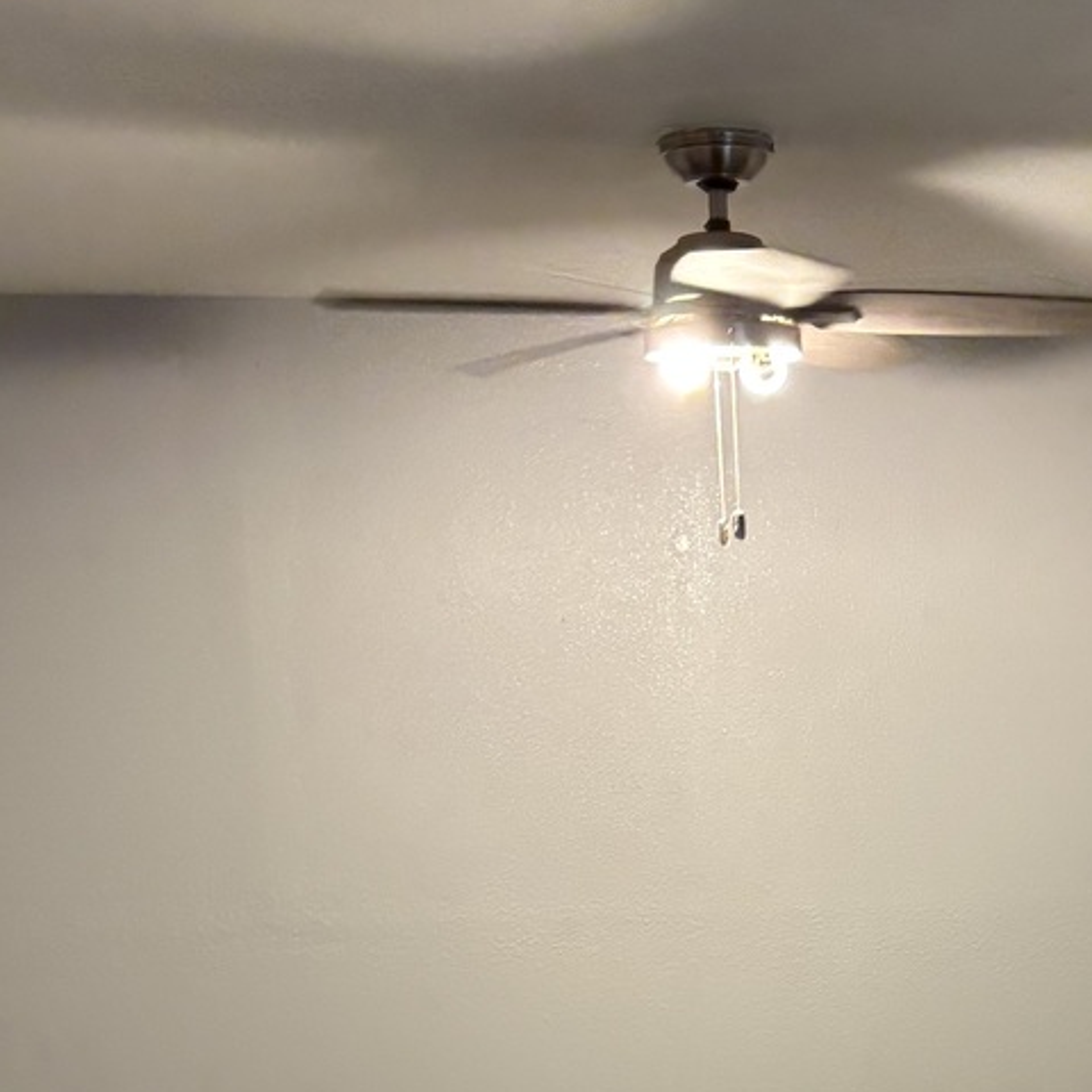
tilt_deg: -9.2
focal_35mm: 69
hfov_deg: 24.4
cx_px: 951
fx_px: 2463
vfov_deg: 23.3
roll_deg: -1.4
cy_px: 1231
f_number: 1.6
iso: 320
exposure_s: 1/60
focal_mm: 5.96
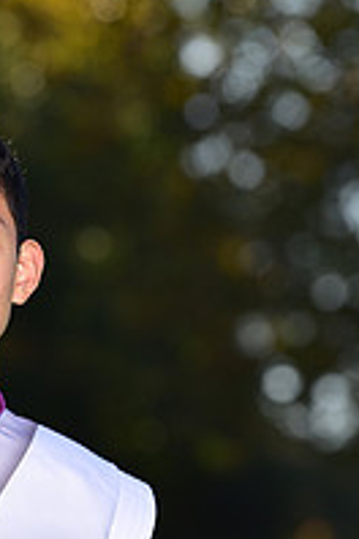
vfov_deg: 3.5
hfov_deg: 2.3
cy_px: 618
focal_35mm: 586
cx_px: -50
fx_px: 8765
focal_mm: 200
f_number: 5.6
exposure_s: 1/250
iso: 80
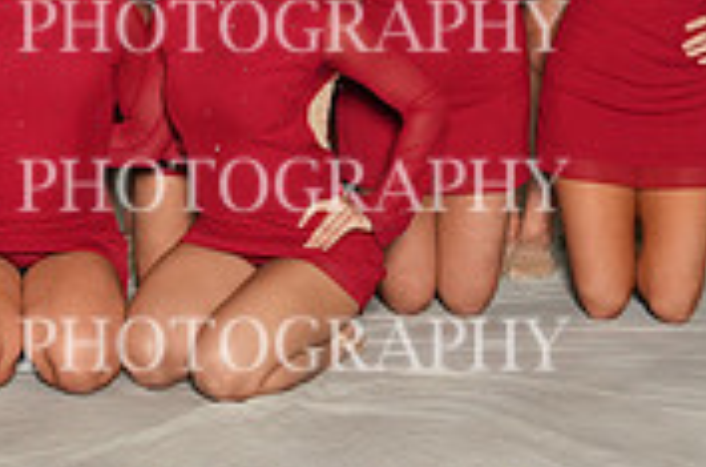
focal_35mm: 153
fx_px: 2985
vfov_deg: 8.9
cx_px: 0
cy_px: -54
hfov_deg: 13.3
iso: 800
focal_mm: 31
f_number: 8
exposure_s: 1/125
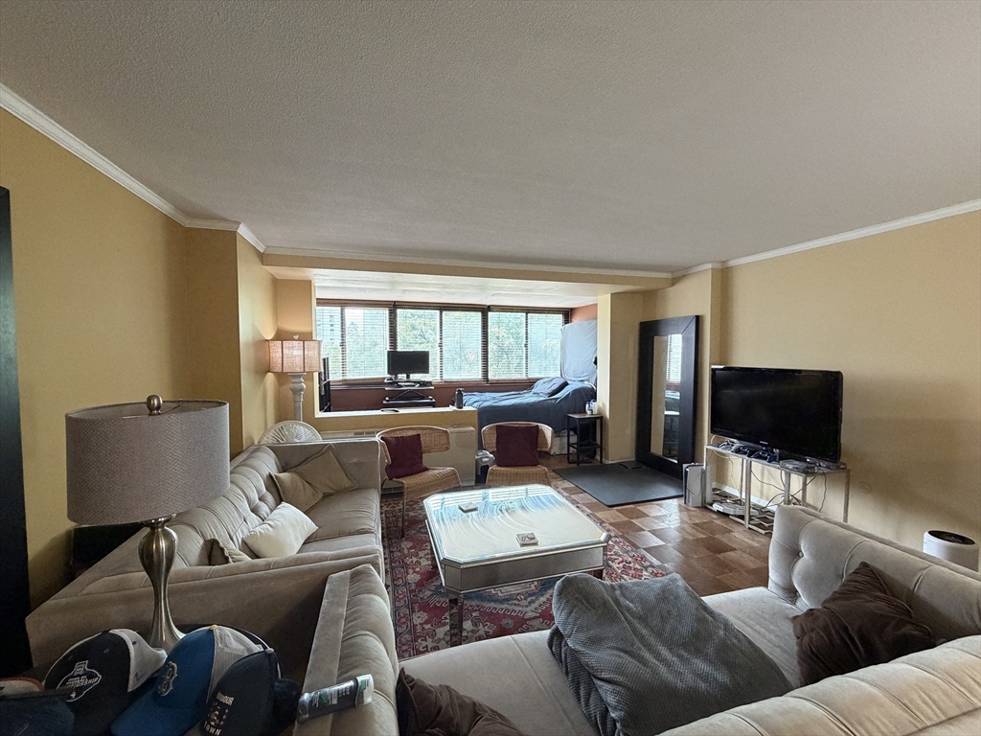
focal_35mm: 14
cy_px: 368
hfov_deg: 102.1
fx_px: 397
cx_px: 490
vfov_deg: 85.7
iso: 400
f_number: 2.2
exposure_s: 1/60
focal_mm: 2.22
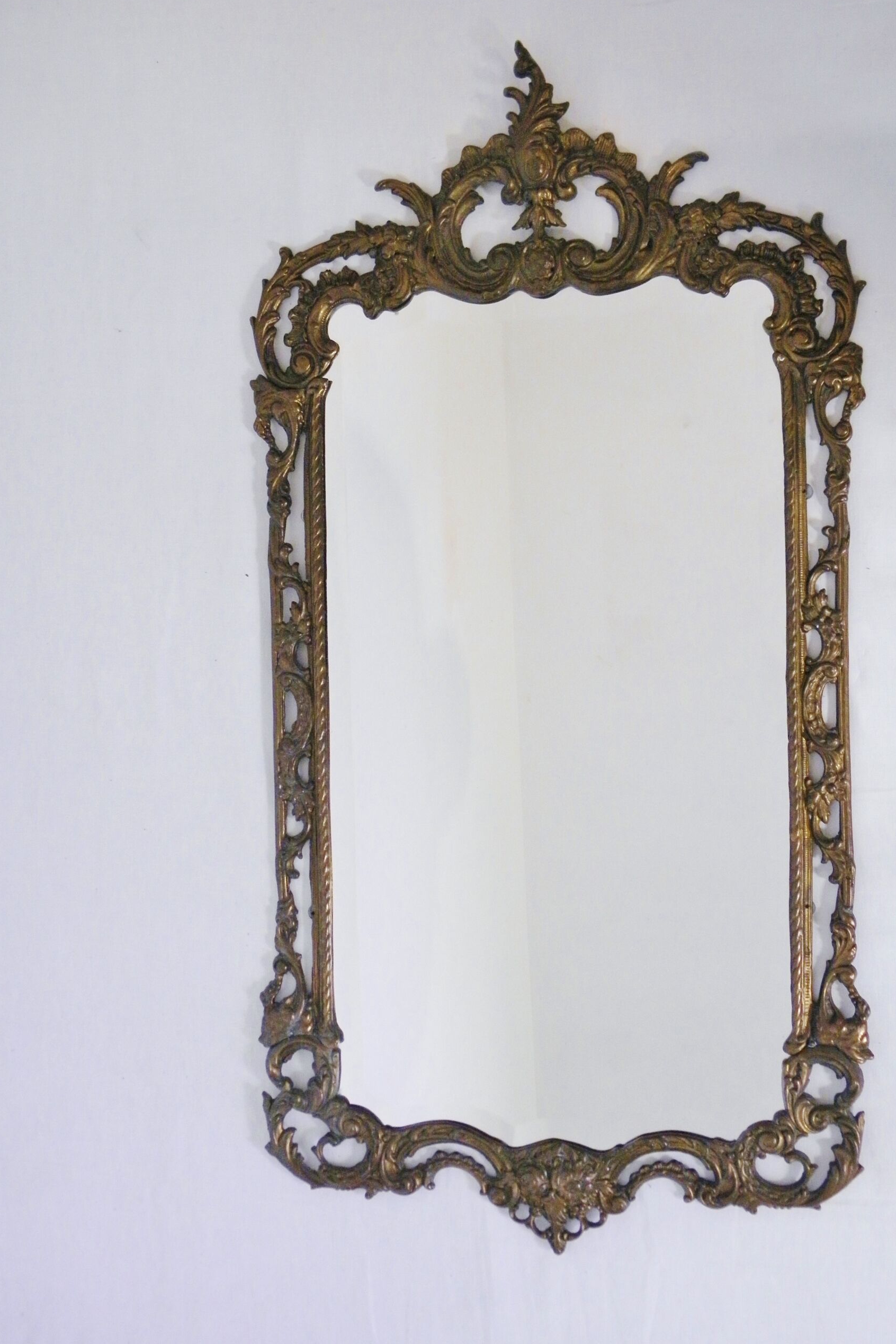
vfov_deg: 45.4
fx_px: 1606
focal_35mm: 43
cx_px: 497
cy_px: 671
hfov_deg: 31.2
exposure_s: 1/40
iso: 200
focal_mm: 7.5
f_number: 3.8
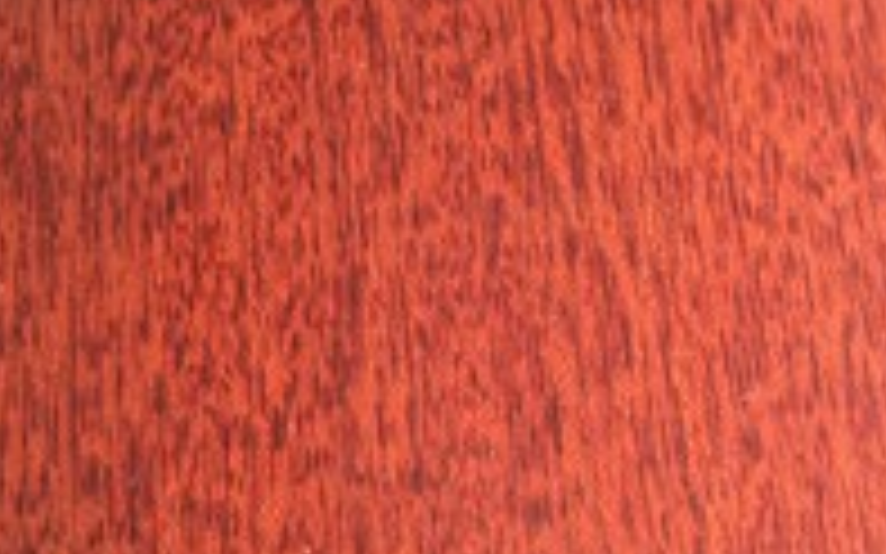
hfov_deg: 27.3
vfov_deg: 17.3
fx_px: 1810
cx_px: 589
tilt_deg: -69.6
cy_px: 423
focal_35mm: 75
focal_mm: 4.15
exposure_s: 1/33
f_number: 2.2
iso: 200
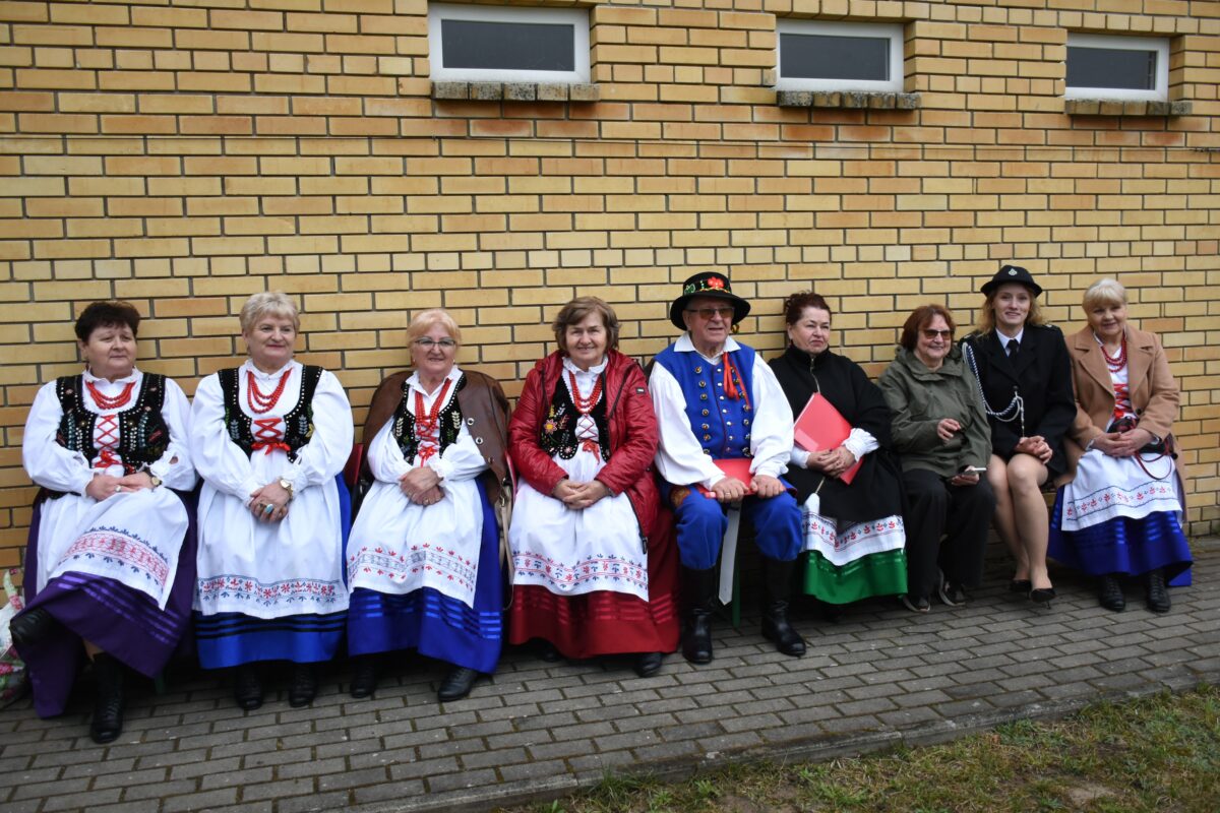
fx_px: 1118
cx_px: 610
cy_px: 406
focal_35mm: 33
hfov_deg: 57.2
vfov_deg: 40.0
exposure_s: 1/1000
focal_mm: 22
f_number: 3.5
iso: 640
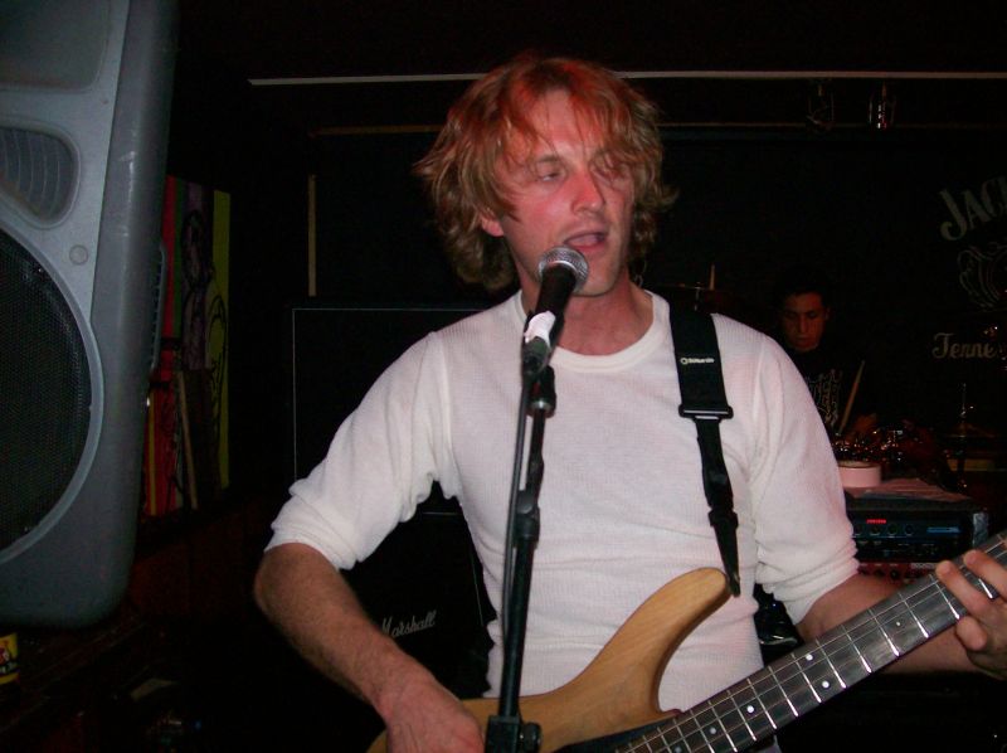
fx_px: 1046
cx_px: 504
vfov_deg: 39.6
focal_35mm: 36
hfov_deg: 51.4
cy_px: 376
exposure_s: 1/64
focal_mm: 6
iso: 140
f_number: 2.7
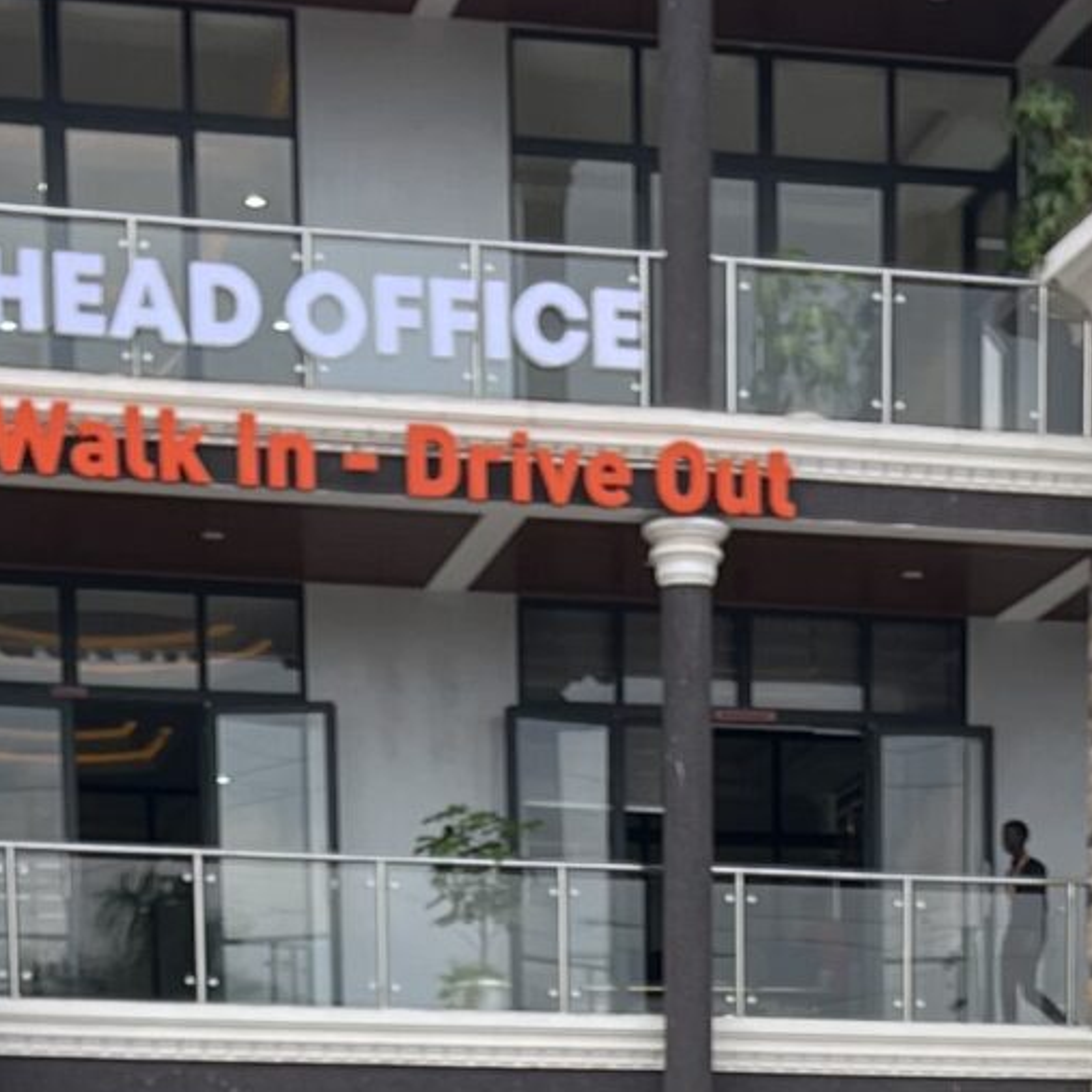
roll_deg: +1.9
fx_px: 4140
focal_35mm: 116
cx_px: 719
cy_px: 2285
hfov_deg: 15.0
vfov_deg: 12.8
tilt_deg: -11.3
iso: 50
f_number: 1.6
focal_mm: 5.1
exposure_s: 1/1957
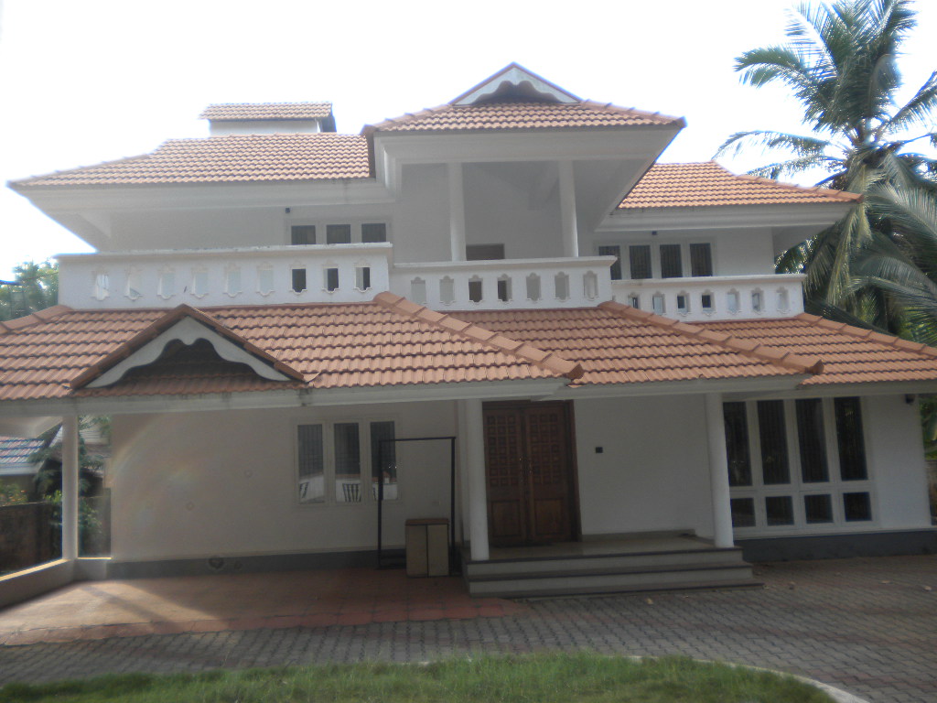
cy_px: 352
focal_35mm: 35
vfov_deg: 40.7
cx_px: 468
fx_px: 947
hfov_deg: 52.6
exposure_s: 1/168
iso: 113
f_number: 3.1
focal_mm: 6.3
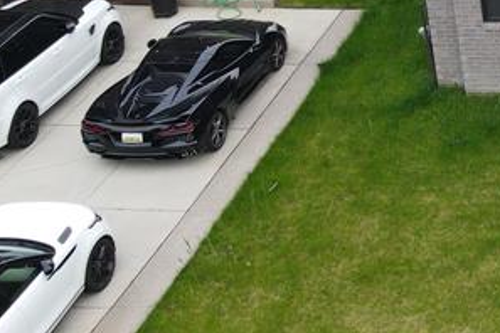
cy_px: 12
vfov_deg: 15.6
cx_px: 845
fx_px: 1194
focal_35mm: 86
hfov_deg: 19.2
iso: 130
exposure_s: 1/15
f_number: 2.8
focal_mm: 4.5
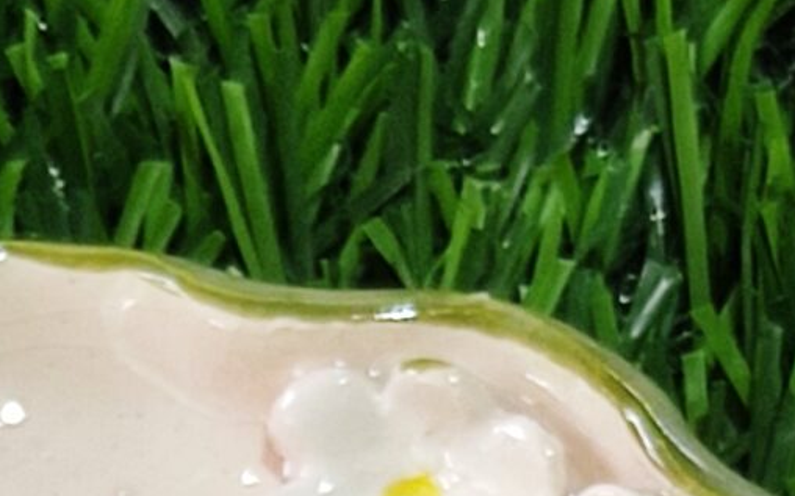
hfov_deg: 14.9
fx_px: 3010
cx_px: 125
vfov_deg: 7.9
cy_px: 1588
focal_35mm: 139
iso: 147
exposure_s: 1/50
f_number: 1.79
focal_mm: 4.74
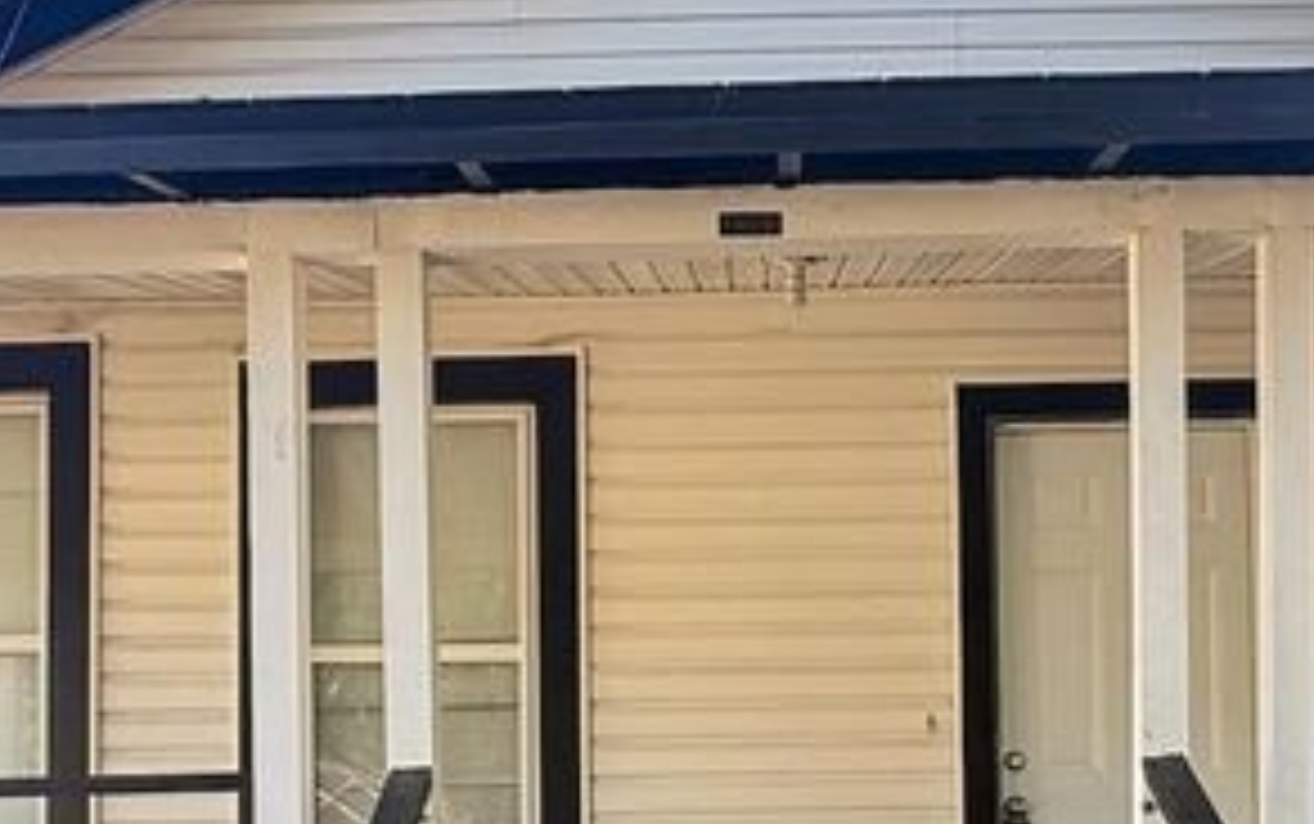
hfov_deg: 38.8
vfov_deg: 23.8
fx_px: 1864
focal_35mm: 52
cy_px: 838
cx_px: 742
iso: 50
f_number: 2.2
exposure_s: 1/122
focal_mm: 2.22
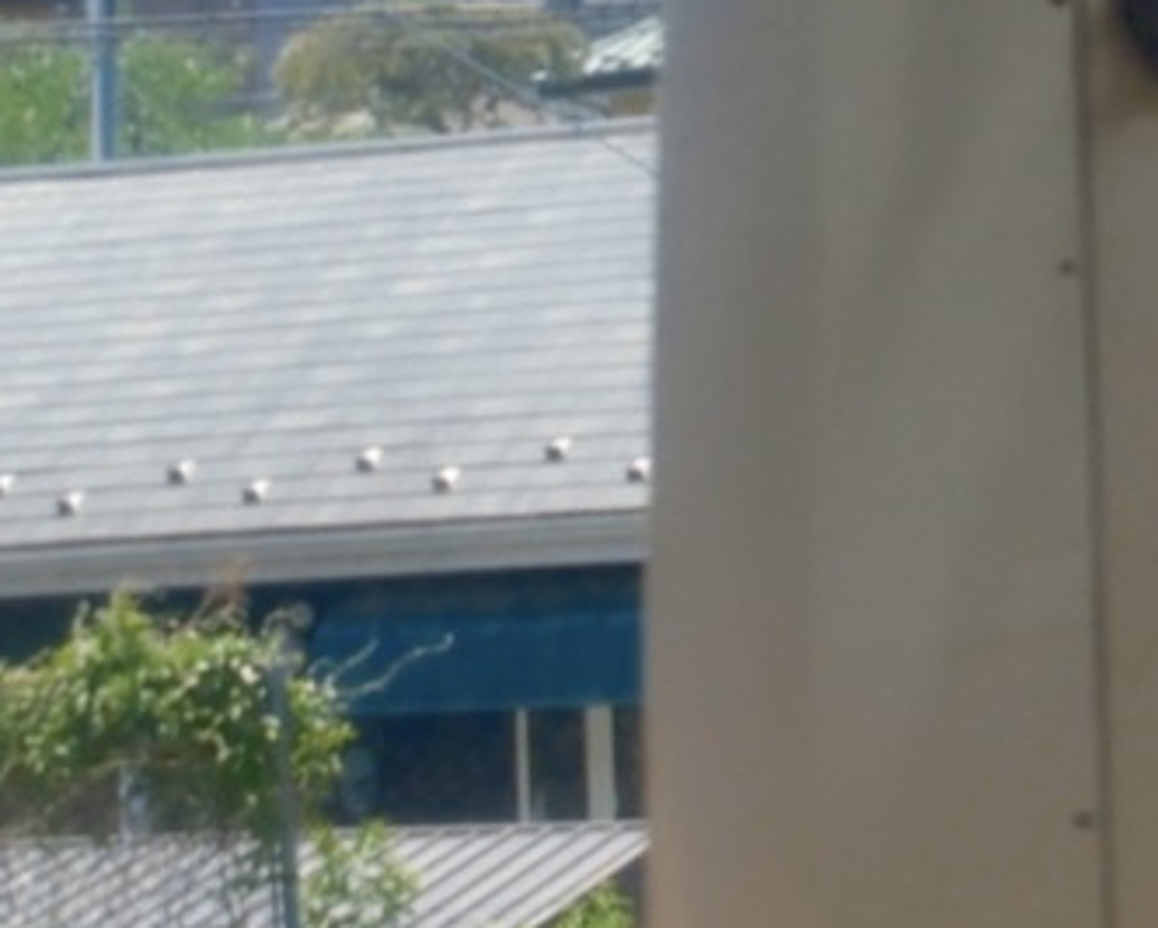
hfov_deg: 13.2
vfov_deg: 10.5
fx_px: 4801
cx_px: 1611
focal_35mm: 140
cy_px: -583
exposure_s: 1/1250
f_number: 9
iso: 640
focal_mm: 20.8
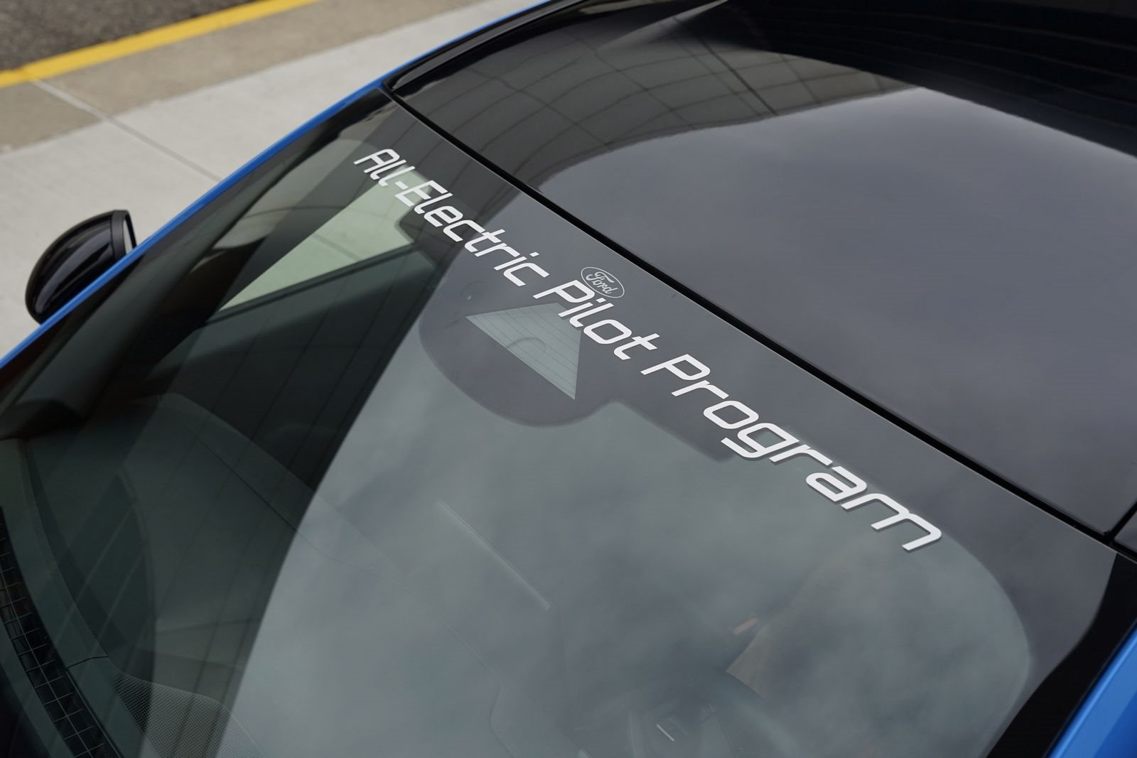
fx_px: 1674
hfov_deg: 37.5
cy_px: 379
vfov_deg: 25.5
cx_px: 568
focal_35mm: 53
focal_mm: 53
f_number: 5
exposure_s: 1/1000
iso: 400
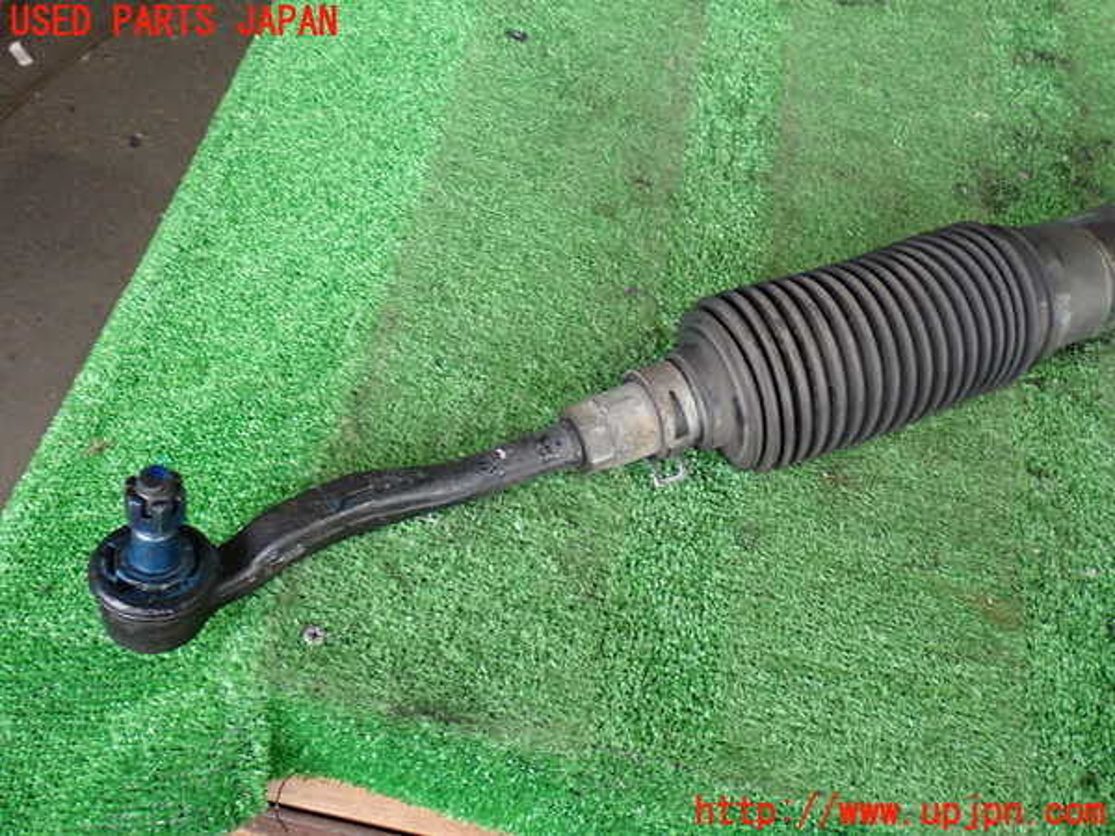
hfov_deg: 42.9
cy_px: 418
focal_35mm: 44
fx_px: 1417
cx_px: 558
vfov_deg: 32.9
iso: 250
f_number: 2.9
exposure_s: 1/40
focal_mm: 7.84
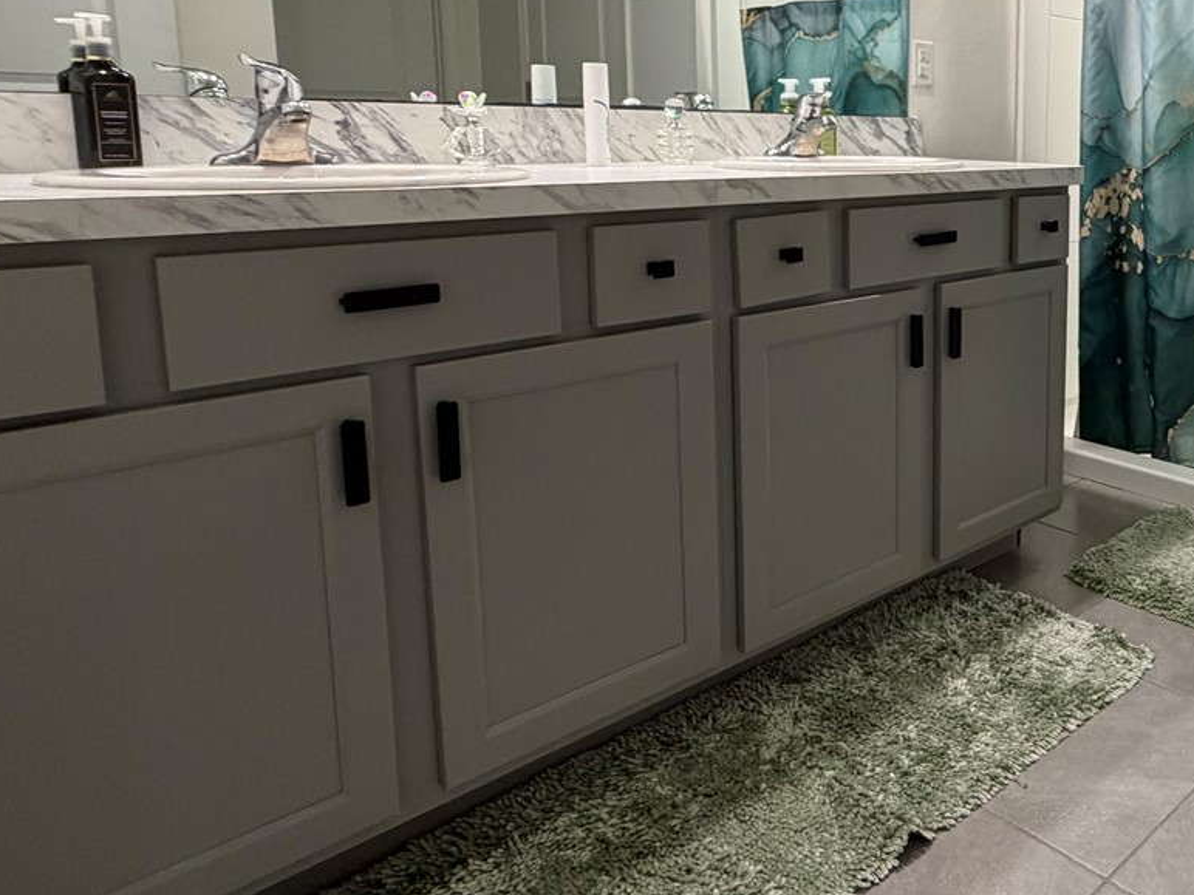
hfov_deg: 55.4
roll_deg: -1.3
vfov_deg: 47.1
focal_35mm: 29
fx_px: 1000
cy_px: 267
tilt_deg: -7.2
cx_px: 1019
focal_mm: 2.22
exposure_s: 1/60
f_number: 2.2
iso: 200
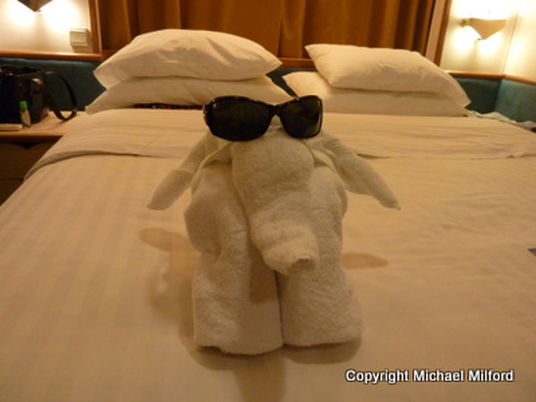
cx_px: 268
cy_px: 201
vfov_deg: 54.9
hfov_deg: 69.4
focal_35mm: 25
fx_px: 387
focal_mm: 4.1
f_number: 3.3
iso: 400
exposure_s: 1/13
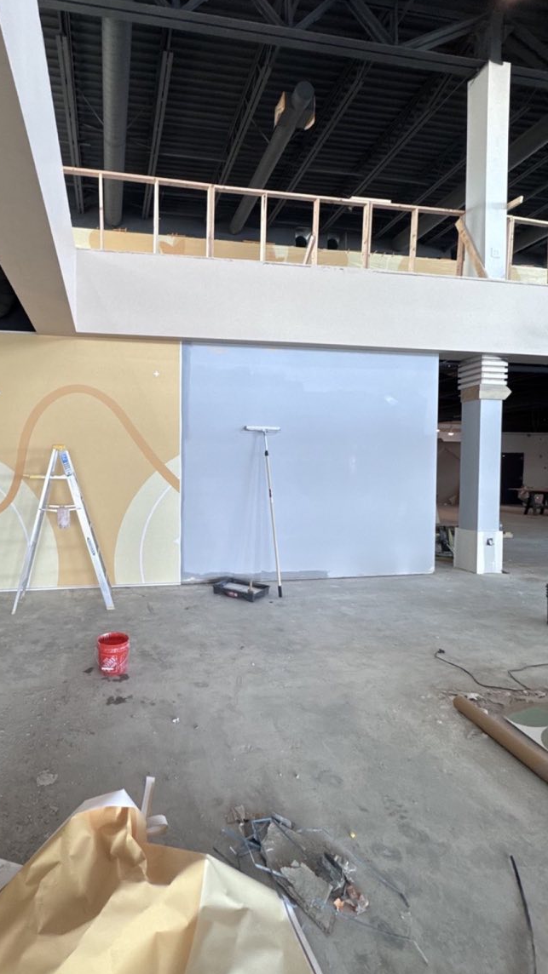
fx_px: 414
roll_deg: +0.7
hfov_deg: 64.7
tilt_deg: -3.3
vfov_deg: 99.4
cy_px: 479
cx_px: 168
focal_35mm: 16
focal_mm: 2.22
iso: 320
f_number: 2.2
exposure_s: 1/64
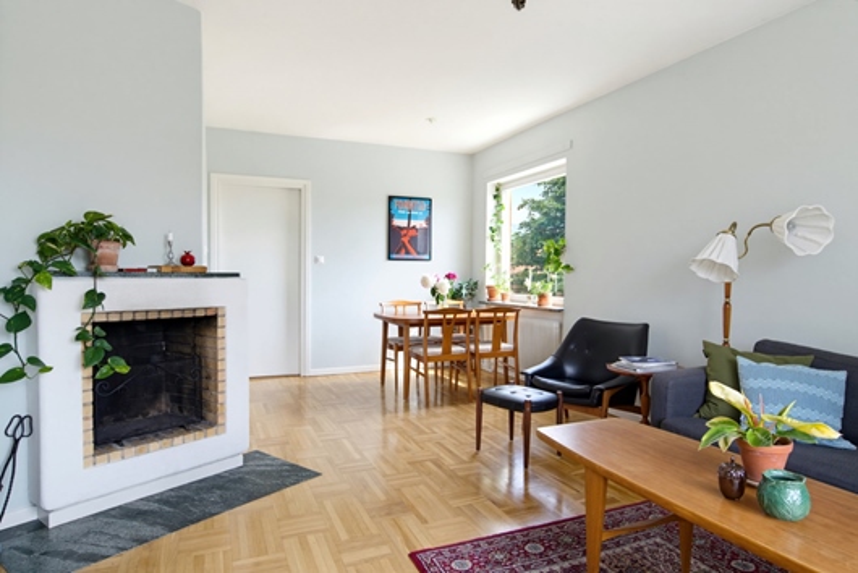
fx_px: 501
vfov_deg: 59.6
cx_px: 429
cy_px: 286
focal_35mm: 21
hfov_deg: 81.2
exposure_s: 1/10
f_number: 8
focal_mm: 21
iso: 200
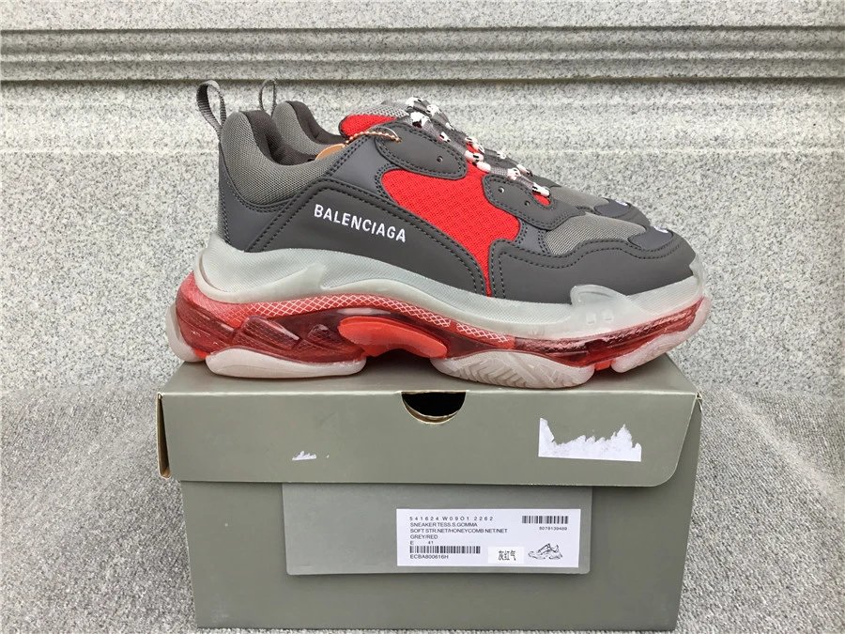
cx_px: 422
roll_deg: +0.5
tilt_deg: -17.0
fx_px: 757
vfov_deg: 45.4
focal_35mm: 31
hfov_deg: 58.4
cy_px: 317
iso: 40
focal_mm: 3.3
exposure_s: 1/100
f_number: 2.4
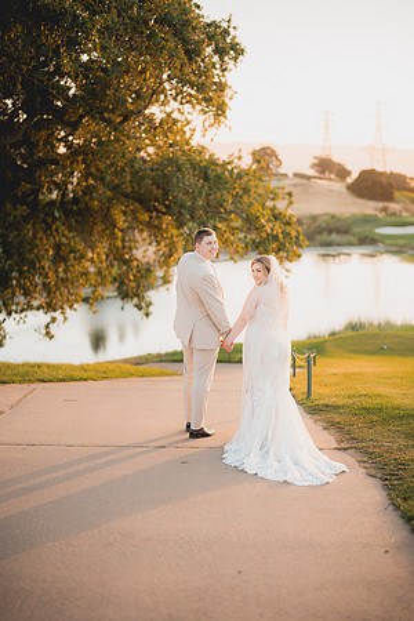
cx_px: 207
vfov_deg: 39.6
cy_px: 310
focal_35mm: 50
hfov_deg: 27.0
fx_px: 862
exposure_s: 1/500
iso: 125
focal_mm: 50
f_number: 1.2
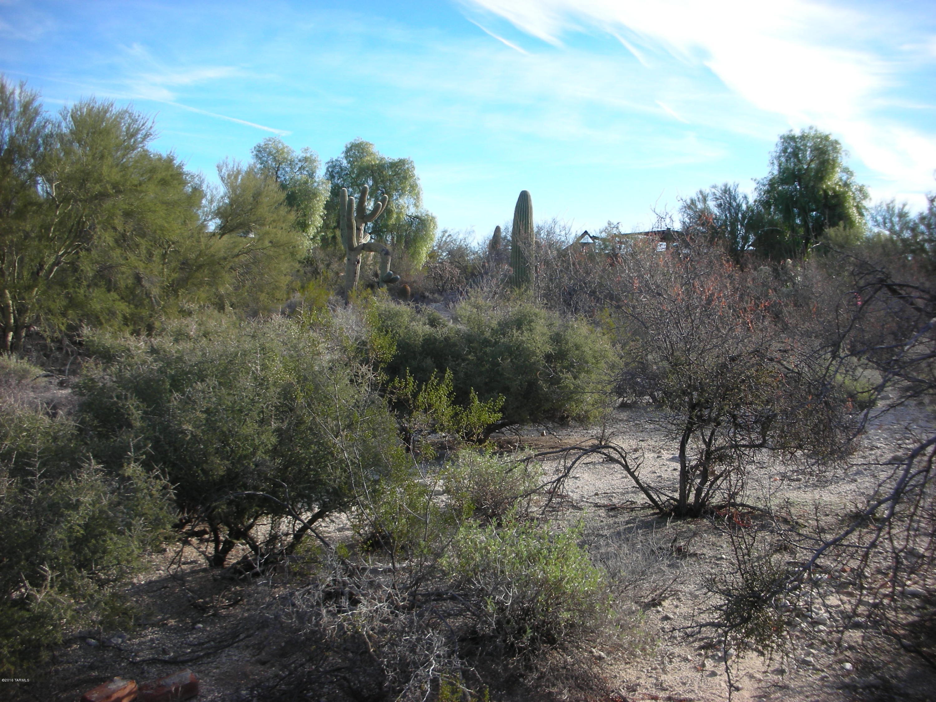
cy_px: 351
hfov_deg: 52.6
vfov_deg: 40.7
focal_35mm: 35
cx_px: 468
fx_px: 946
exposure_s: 1/322
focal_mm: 5.8
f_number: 3
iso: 50
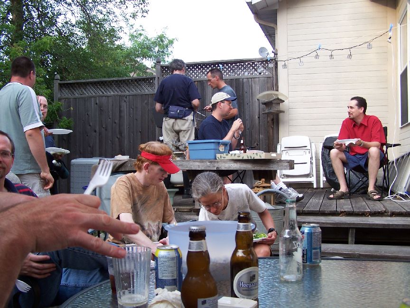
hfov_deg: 49.0
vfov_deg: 37.7
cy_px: 154
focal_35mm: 38
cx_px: 205
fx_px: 450
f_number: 2.8
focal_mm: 6.3
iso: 80
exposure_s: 1/125
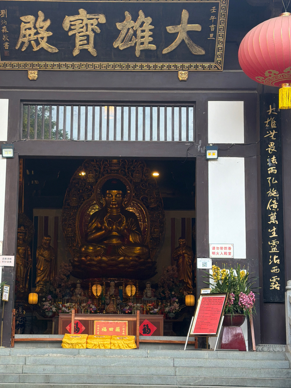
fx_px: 818
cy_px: 203
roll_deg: -1.5
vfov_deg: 26.7
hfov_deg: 20.1
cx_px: 113
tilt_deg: +11.0
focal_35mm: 73
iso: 80
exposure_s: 1/161
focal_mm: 6.76
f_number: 1.78
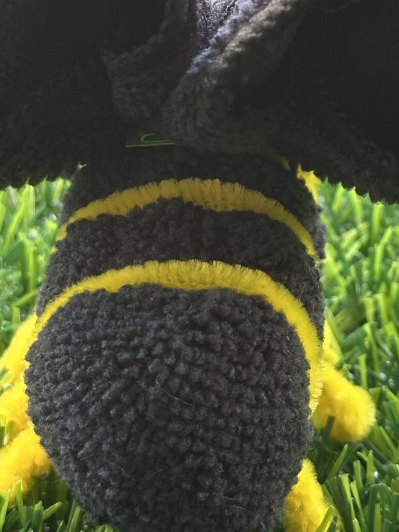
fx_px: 1844
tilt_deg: -29.4
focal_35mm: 120
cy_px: 121
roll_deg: +2.4
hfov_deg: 12.3
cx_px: 215
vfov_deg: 16.3
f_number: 1.78
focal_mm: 6.86
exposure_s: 1/60
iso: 80
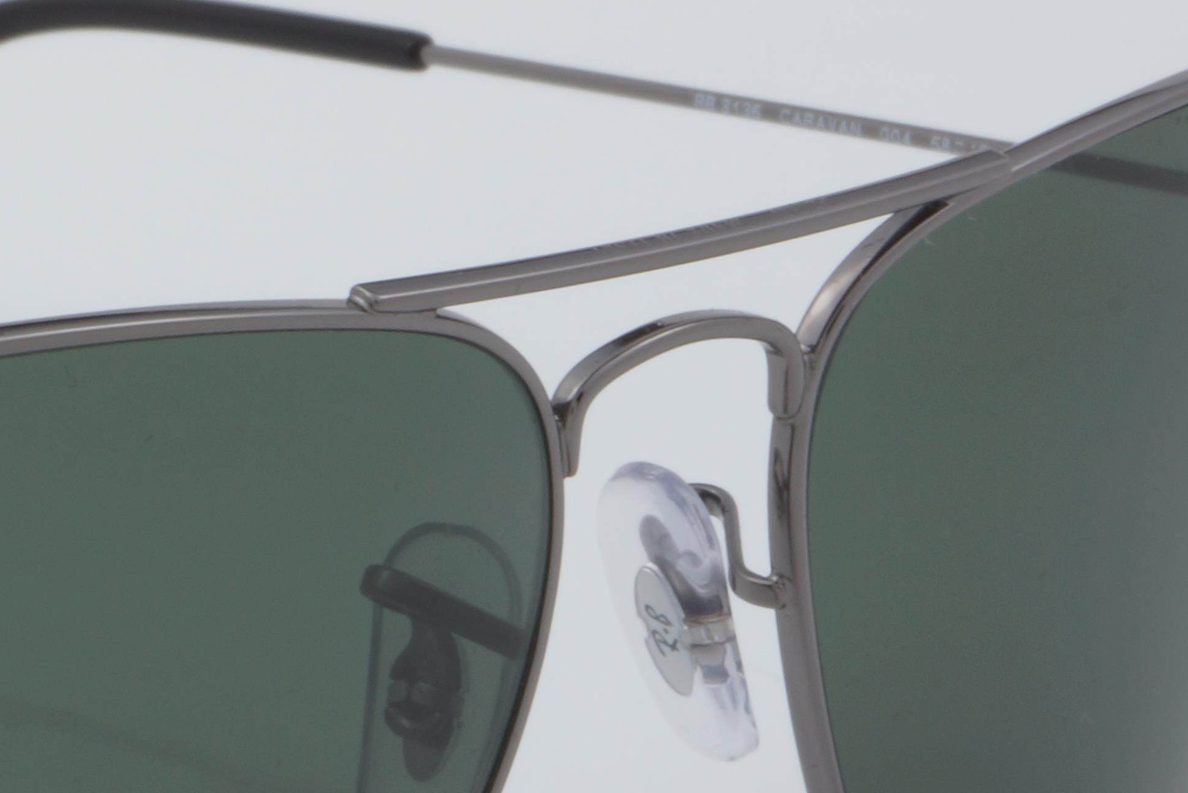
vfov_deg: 5.9
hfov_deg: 8.7
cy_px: 719
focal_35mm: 233
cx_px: -346
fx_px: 7690
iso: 100
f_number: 32
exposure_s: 1/4
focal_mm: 50
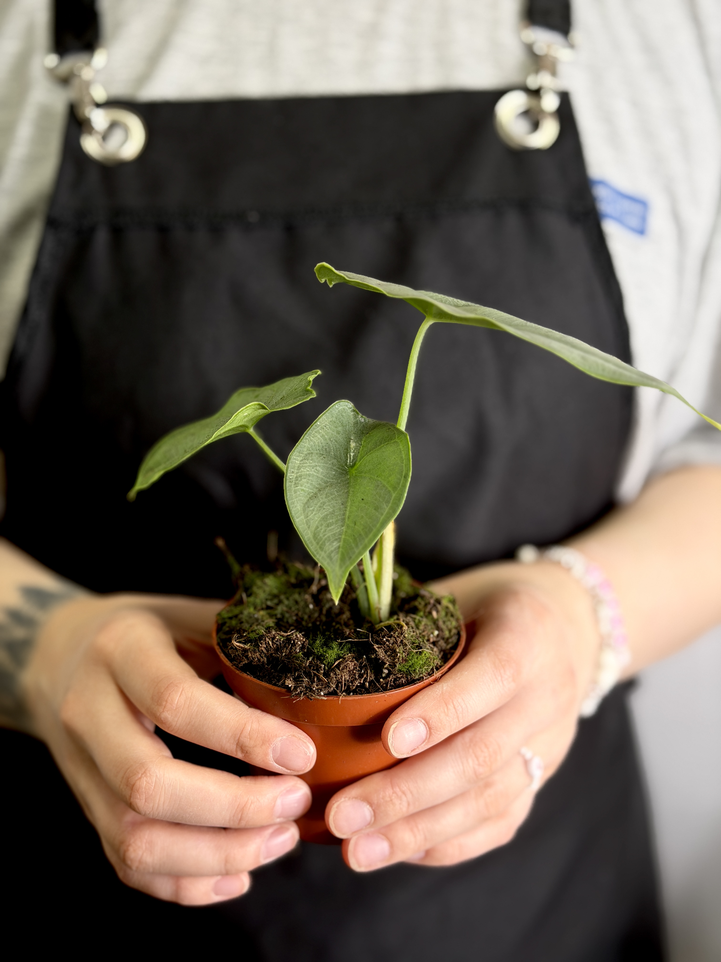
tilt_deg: -10.8
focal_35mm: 48
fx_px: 1333
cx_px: 360
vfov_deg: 39.7
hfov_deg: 30.3
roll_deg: +0.2
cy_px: 481
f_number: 1.78
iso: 50
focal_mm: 6.76
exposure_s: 1/170
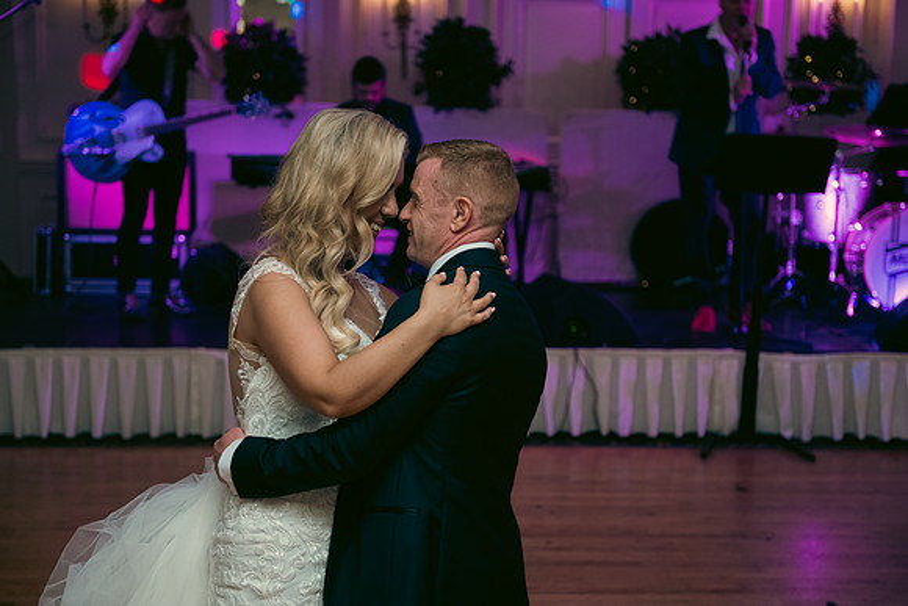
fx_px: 1564
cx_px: 454
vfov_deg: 21.9
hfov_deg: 32.4
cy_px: 303
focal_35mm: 62
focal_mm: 62
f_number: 3.5
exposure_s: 1/160
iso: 1250
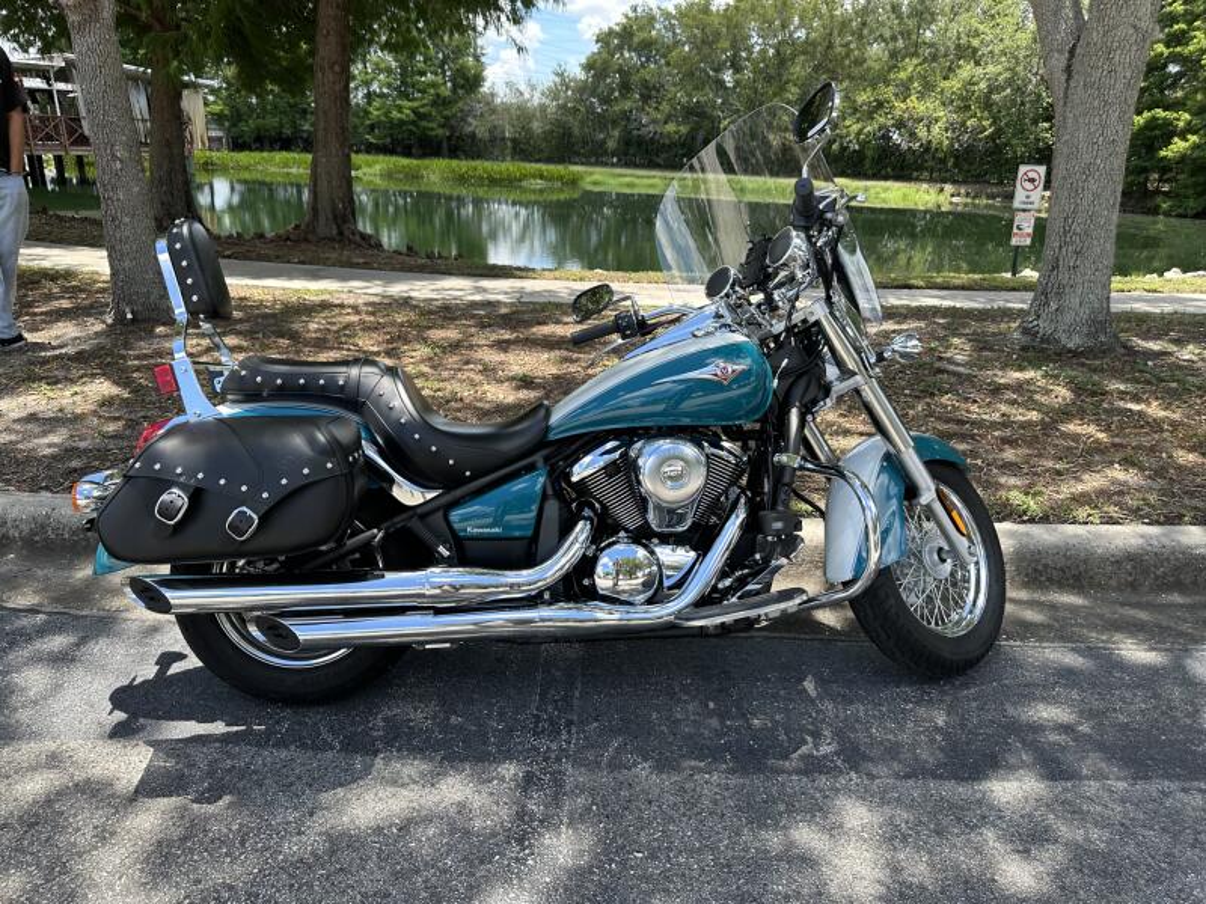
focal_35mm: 24
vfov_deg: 56.8
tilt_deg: -18.9
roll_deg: -1.9
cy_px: 452
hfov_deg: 71.6
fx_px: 836
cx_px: 603
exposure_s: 1/1029
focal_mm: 6.86
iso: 80
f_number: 1.78
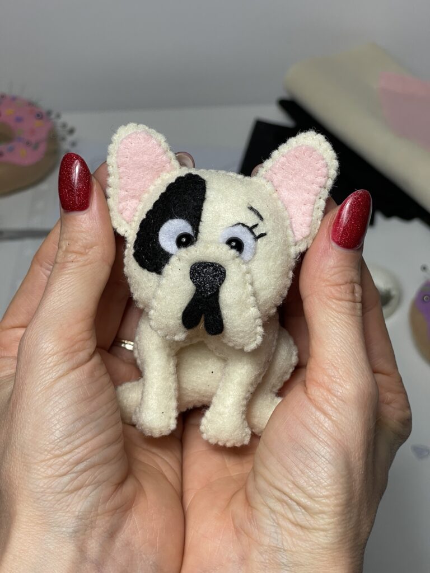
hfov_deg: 22.9
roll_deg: -2.5
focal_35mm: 64
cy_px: 286
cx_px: 215
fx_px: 1060
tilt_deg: -43.0
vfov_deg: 30.3
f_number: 2.2
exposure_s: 1/100
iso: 80
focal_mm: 7.5
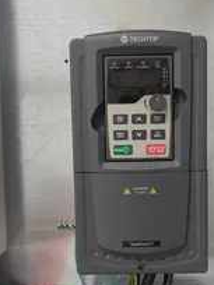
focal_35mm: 49
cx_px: 129
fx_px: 404
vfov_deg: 38.9
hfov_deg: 29.6
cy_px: 137
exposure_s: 1/60
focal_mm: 5.43
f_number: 1.89
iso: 318
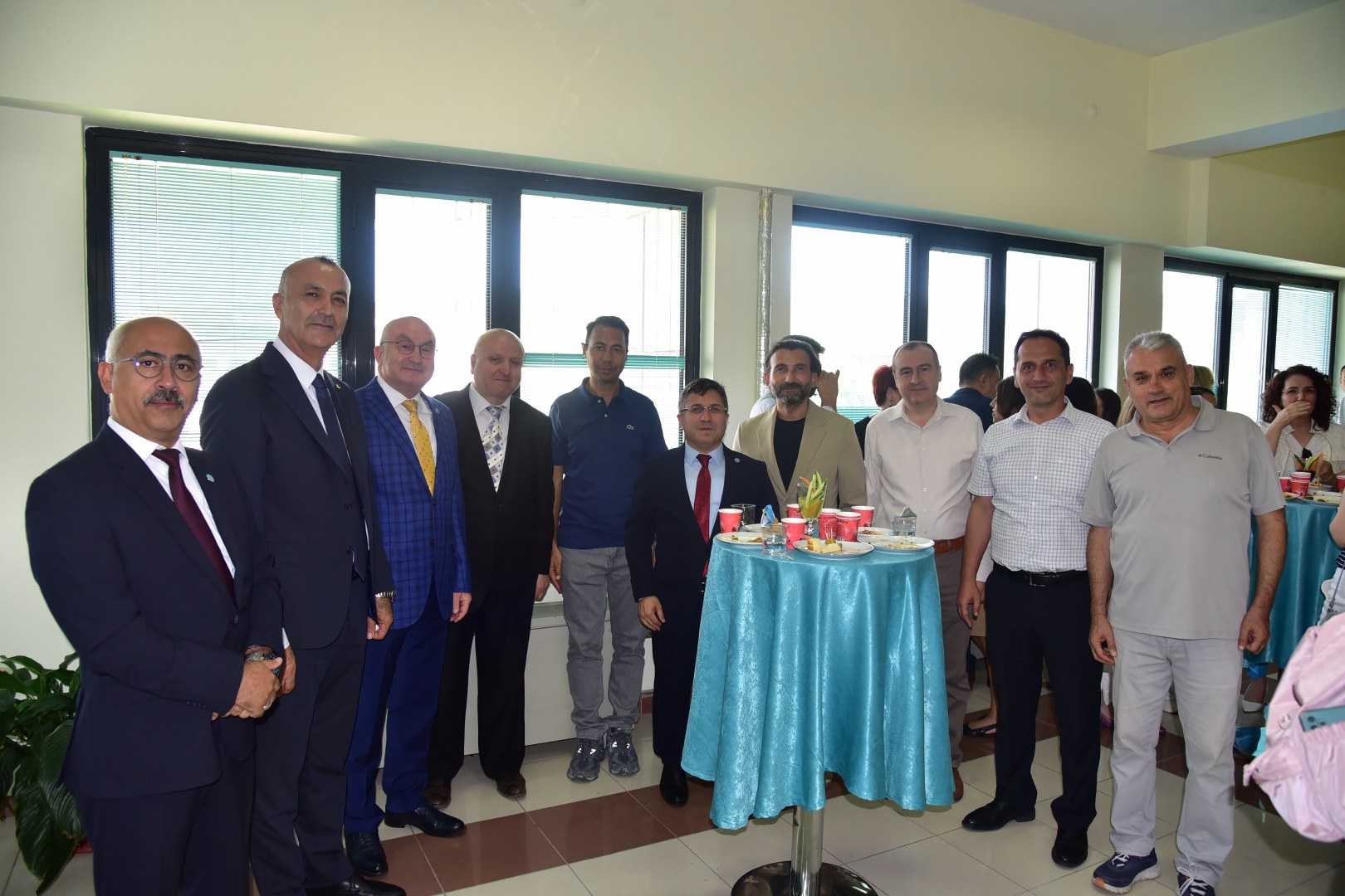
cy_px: 448
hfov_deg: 73.7
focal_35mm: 24
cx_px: 672
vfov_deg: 53.1
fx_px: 897
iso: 1100
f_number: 5
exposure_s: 1/200
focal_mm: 24
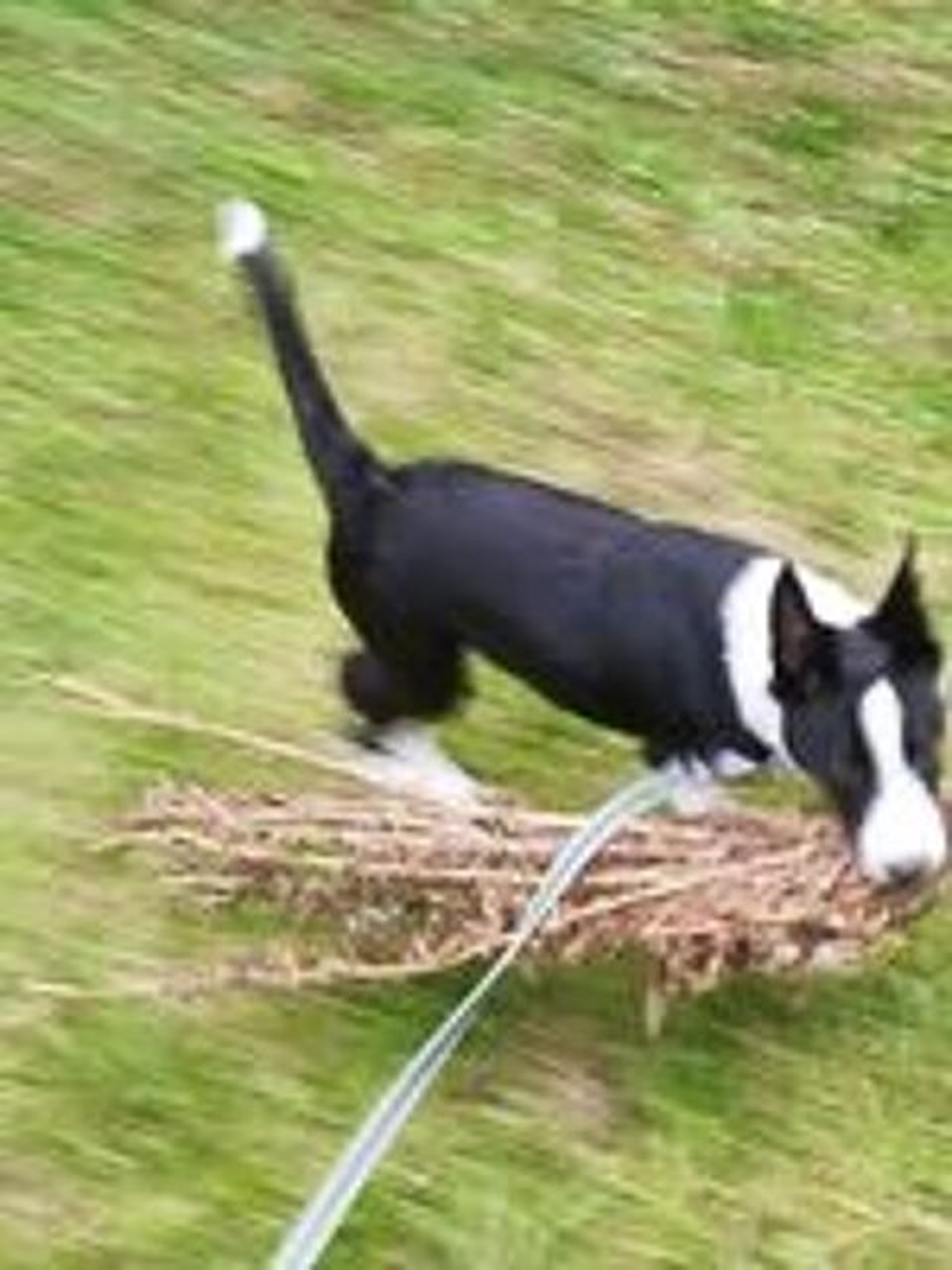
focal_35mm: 69
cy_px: 635
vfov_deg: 28.2
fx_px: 2530
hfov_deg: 21.3
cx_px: 476
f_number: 1.7
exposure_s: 1/50
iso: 125
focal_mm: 5.31
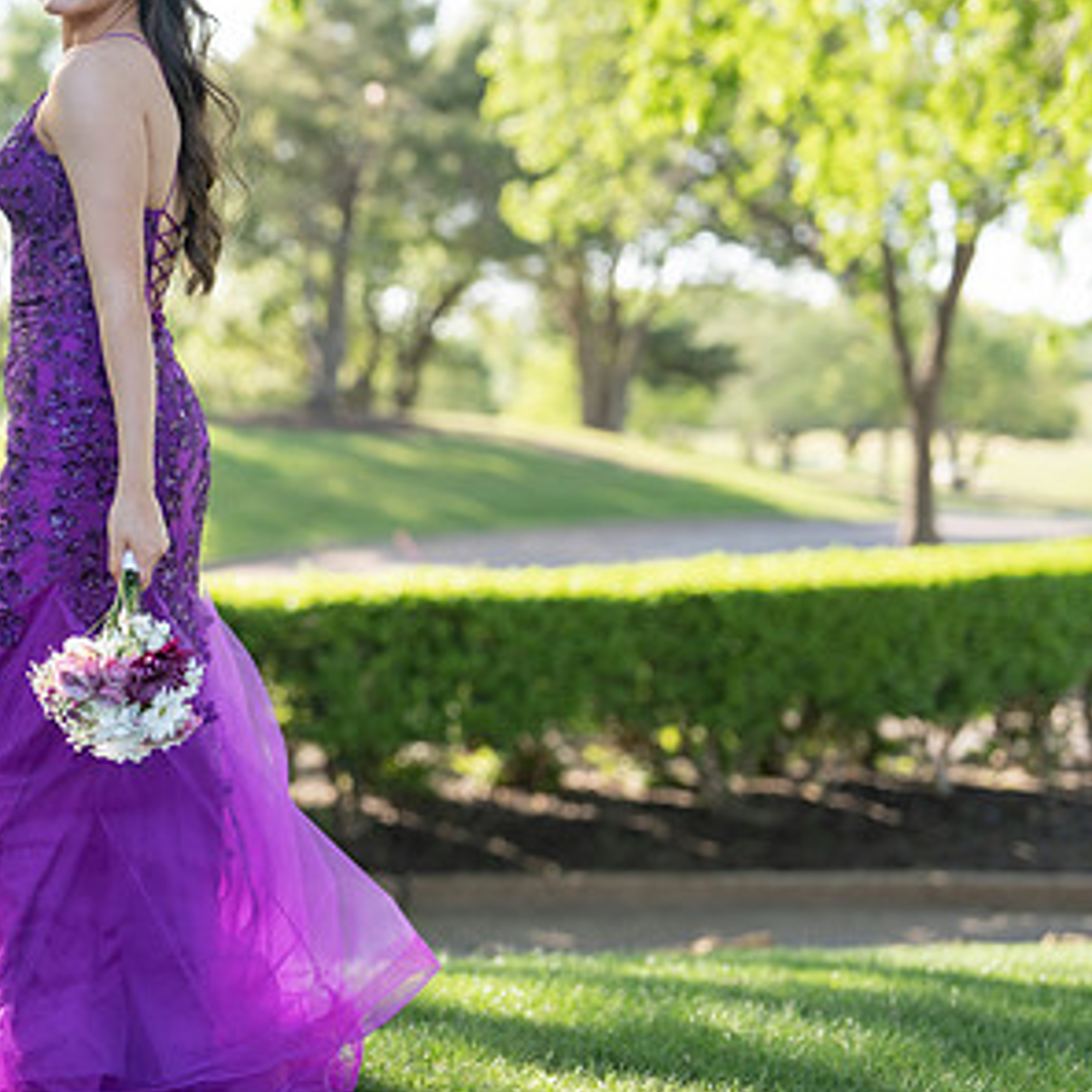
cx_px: 122
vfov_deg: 20.2
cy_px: 463
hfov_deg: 19.8
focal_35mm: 86
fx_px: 3069
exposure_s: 1/1000
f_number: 1.8
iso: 160
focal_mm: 50
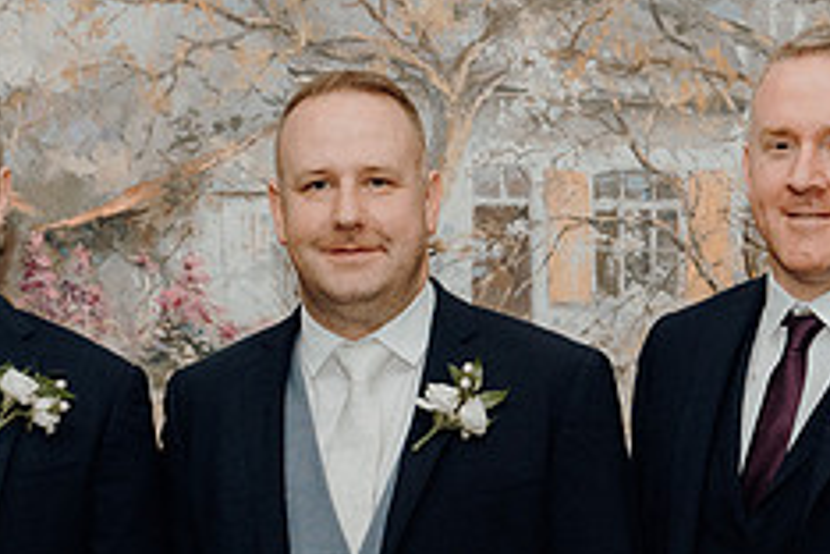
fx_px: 2513
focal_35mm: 109
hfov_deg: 18.6
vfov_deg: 12.3
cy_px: 666
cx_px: 621
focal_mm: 44
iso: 2500
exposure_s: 1/160
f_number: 5
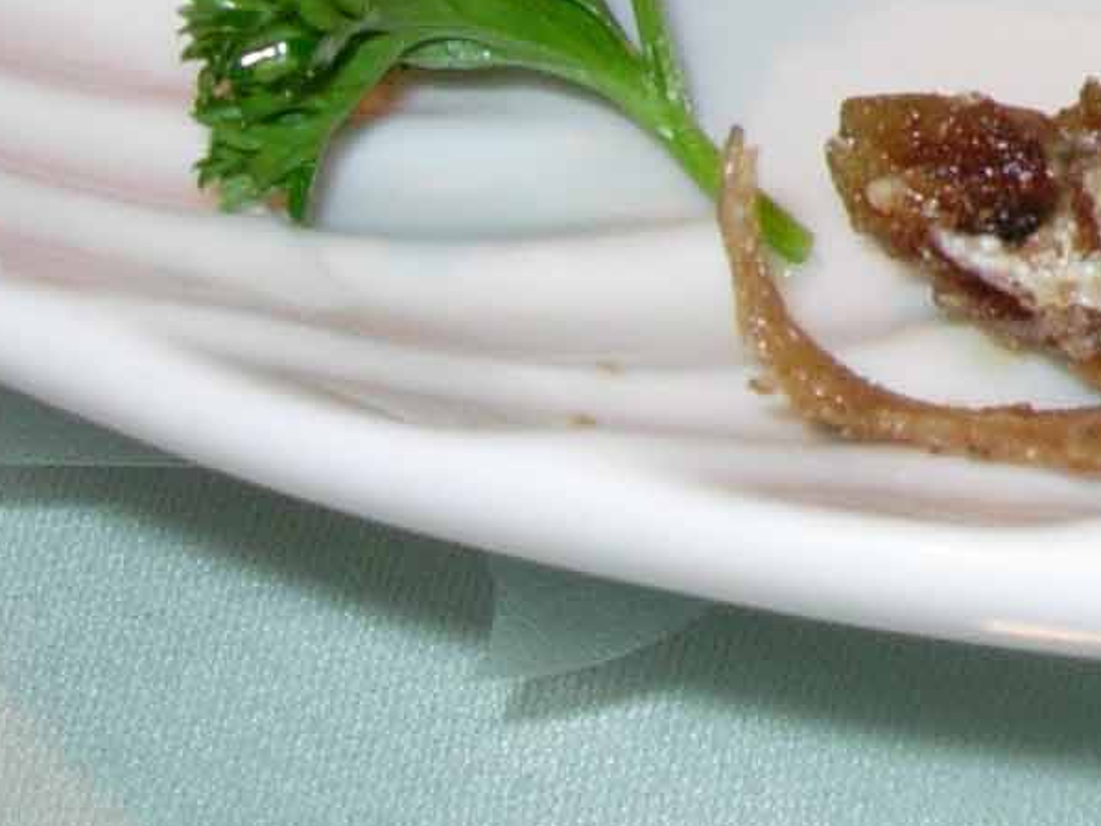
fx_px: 5249
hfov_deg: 11.1
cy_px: -85
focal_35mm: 165
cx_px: 2012
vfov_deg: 8.9
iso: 79
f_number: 4.8
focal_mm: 7.8
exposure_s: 1/64
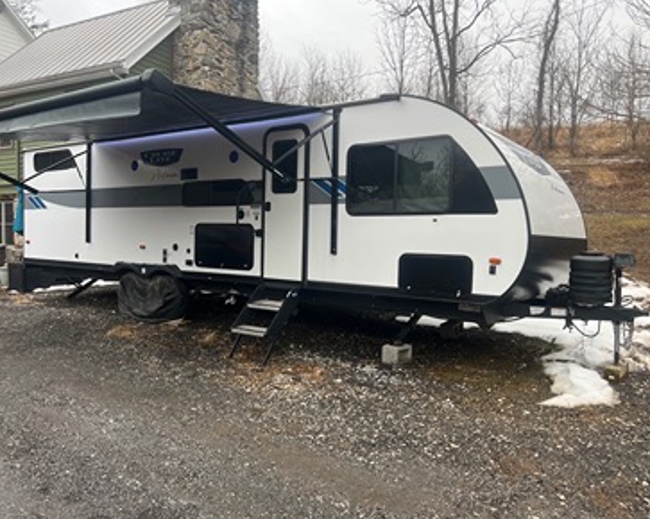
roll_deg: -1.0
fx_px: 538
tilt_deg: -3.0
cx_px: 346
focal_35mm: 28
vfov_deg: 51.5
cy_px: 260
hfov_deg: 62.2
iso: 40
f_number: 1.5
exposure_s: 1/186
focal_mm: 5.7
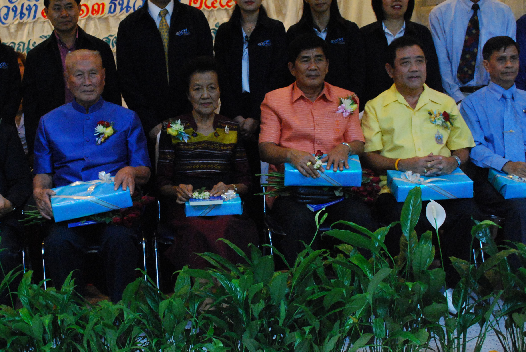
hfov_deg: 36.5
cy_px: 161
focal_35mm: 54
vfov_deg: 25.1
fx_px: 790
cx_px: 185
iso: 1600
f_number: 5.6
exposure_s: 1/25
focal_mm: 22
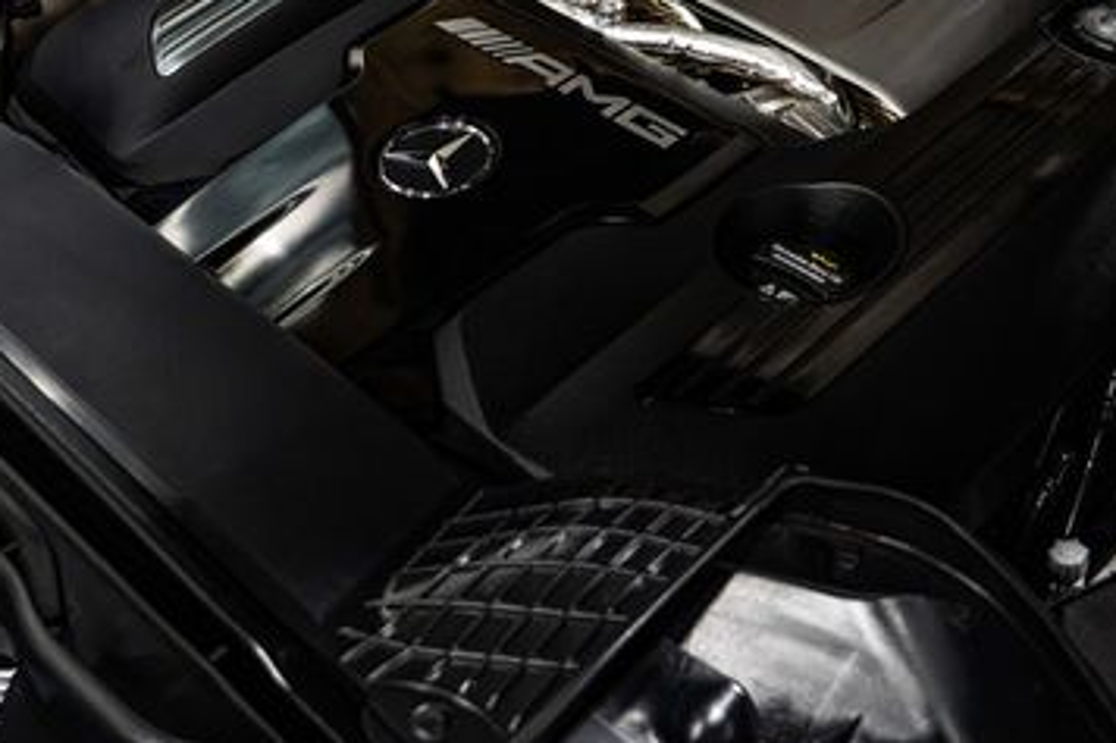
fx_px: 1673
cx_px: 633
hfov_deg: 36.8
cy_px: 143
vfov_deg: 24.6
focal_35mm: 54
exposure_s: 1/100
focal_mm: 30
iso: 1600
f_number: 4
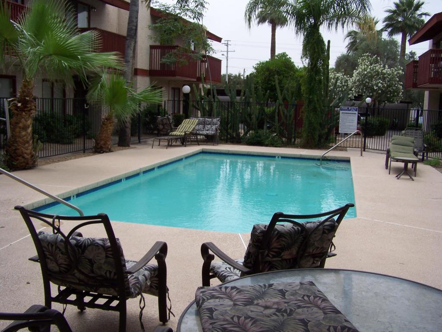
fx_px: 485
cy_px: 166
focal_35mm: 38
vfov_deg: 37.7
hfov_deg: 49.0
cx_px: 221
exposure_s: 1/640
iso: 64
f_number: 4
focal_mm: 6.3
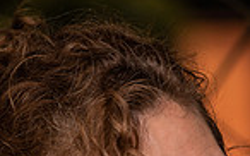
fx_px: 4282
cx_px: 161
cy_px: 381
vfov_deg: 2.1
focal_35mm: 629
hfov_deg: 3.3
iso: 100
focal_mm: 200
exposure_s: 1/400
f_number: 4.5
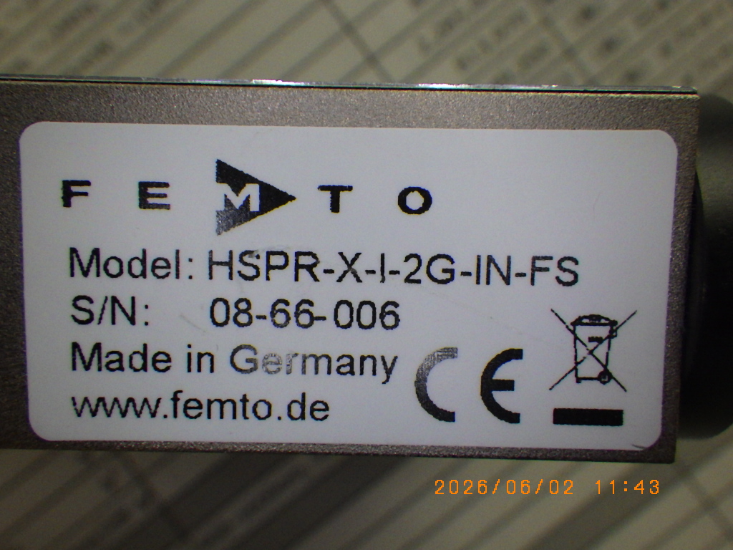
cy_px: 275
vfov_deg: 41.8
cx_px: 366
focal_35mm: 34
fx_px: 720
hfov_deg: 54.0
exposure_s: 1/50
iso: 250
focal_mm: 6.1
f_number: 3.8
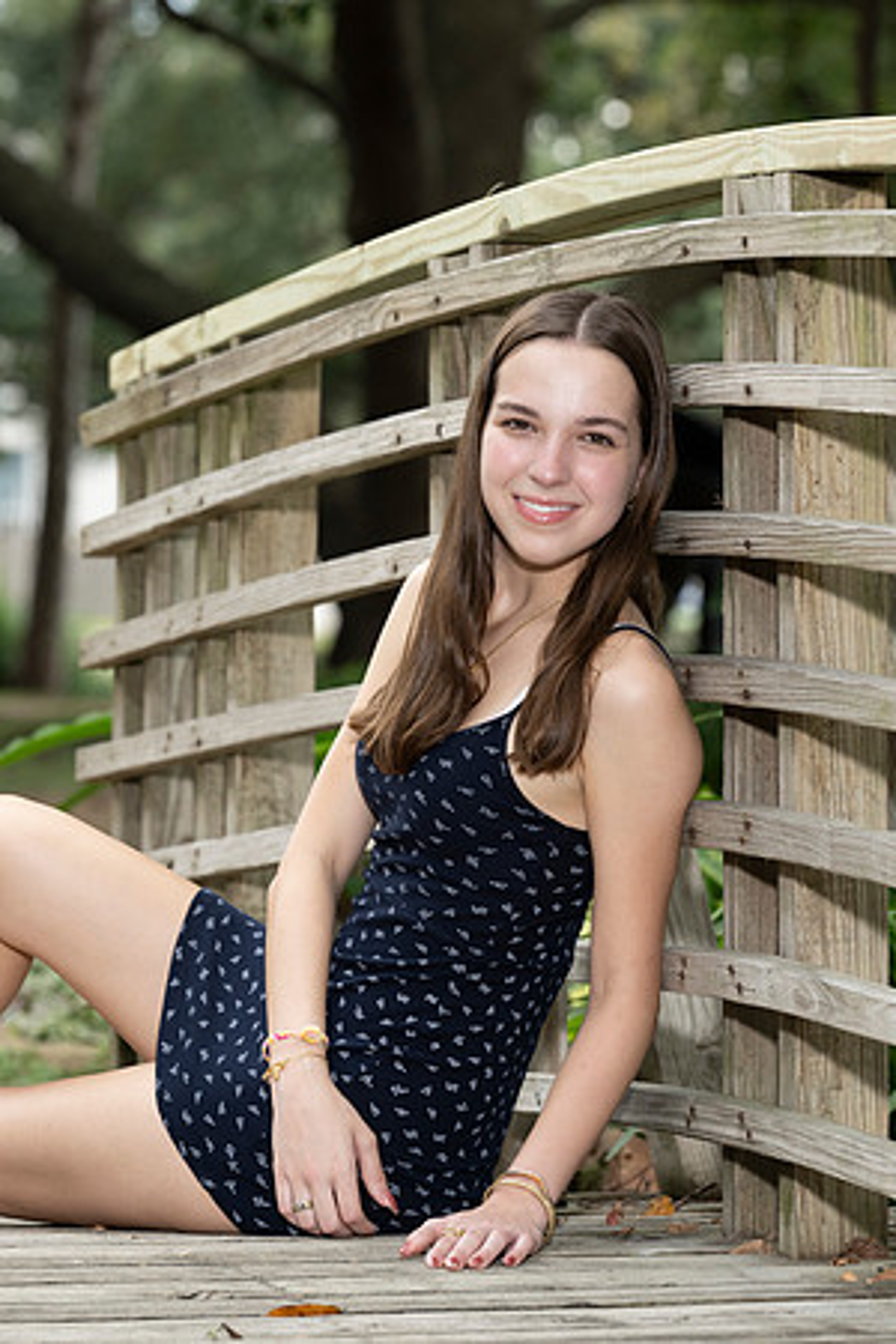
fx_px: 7466
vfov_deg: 10.3
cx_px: 448
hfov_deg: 6.9
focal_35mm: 200
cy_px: 672
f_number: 8
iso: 1000
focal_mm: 200
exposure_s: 1/200
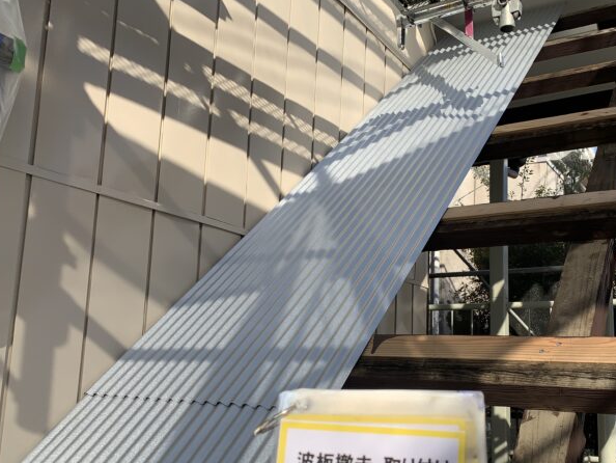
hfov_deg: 52.0
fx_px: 623
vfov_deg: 40.6
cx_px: 390
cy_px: 276
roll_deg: -1.0
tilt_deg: +8.5
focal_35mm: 35
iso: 25
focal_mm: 4.25
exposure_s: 1/459
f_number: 1.8
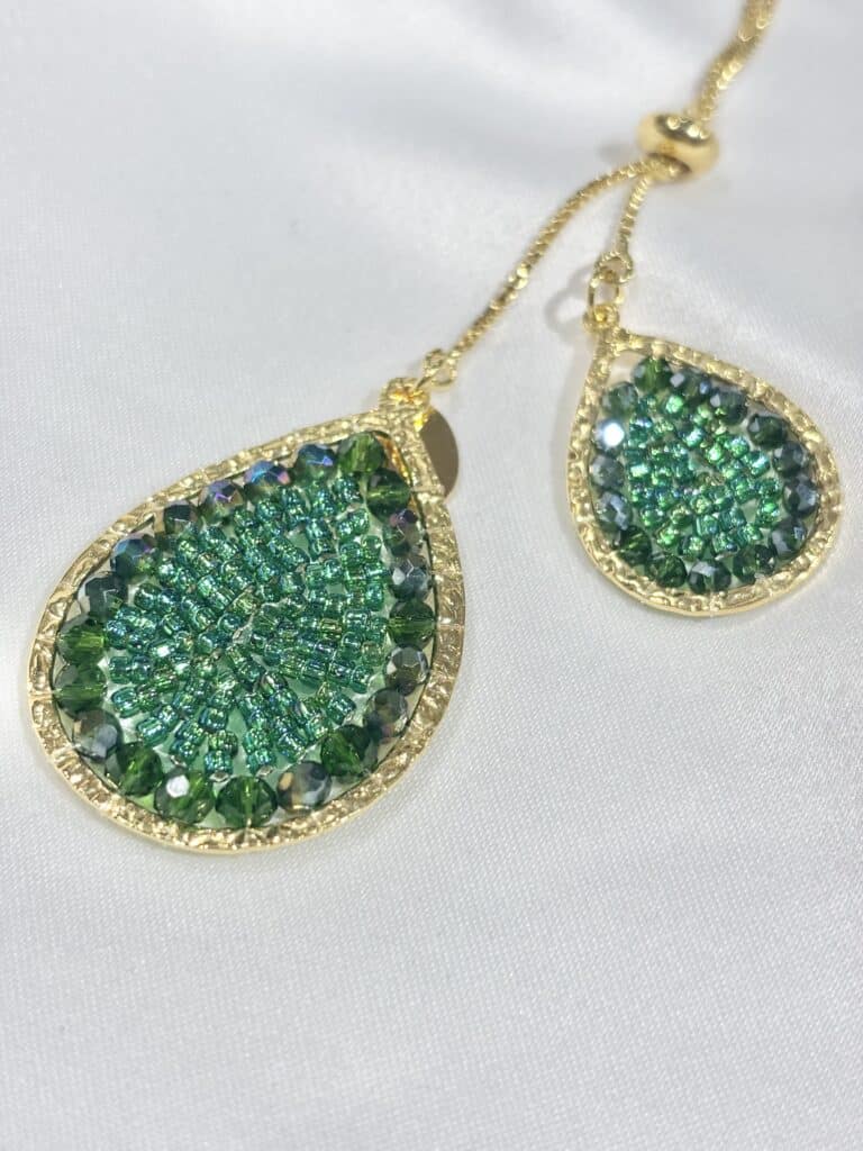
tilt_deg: -44.2
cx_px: 432
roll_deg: -1.0
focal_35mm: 52
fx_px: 1729
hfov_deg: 28.0
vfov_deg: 36.8
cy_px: 576
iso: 32
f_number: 1.6
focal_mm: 5.96
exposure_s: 1/228
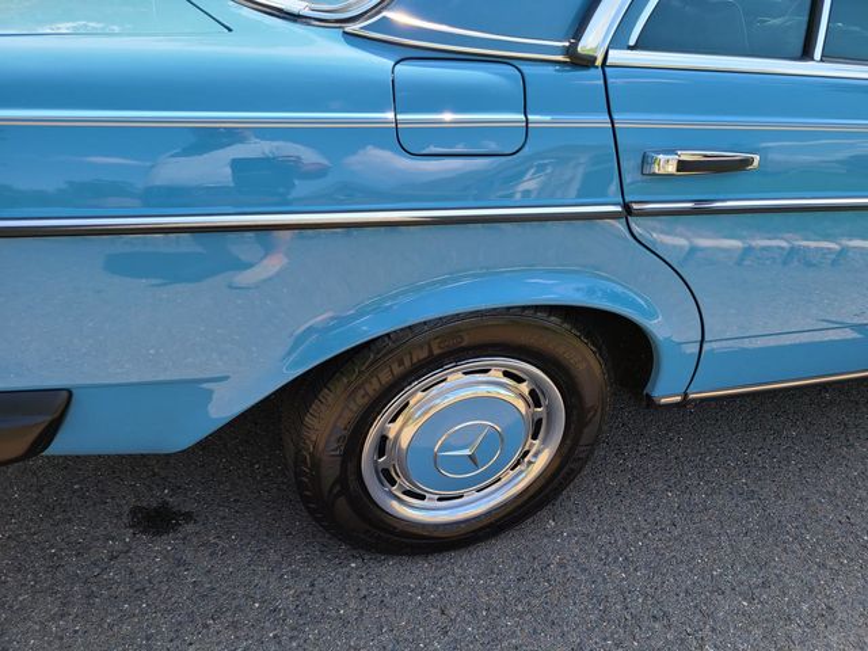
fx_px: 652
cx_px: 434
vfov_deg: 53.1
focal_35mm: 26
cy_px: 326
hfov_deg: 67.3
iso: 40
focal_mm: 5.4
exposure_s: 1/430
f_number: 1.8
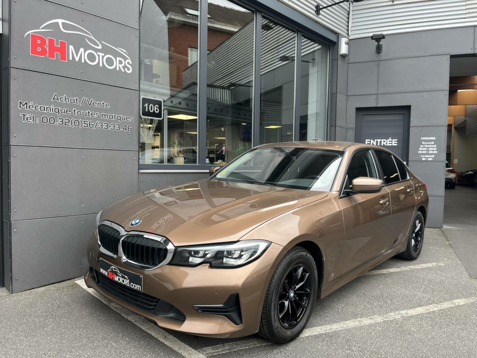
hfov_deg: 67.3
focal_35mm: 26
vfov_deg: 53.1
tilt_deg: -3.0
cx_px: 238
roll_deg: -0.5
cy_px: 179
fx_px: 358
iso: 50
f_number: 1.6
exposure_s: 1/121
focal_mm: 5.1
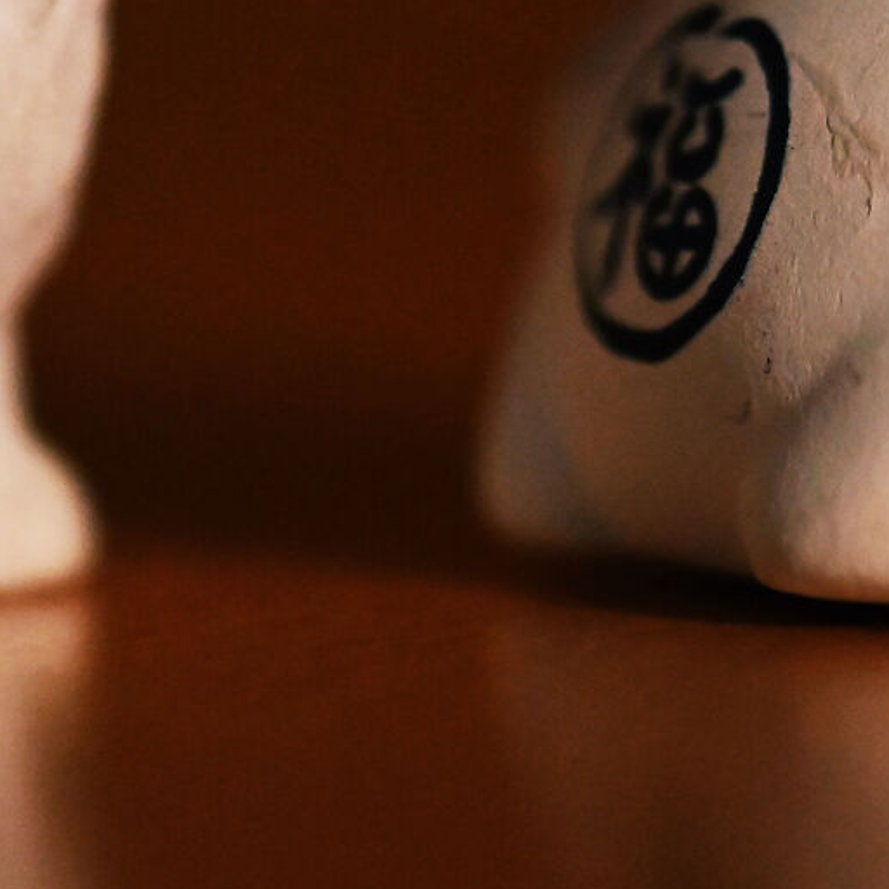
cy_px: -339
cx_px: 135
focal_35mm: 358
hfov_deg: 4.9
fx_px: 10402
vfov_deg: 4.9
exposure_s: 1/100
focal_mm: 90
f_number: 3.5
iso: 6400
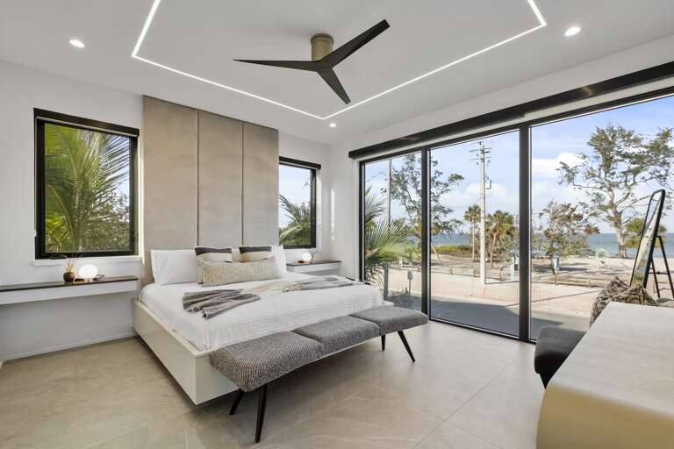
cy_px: 224
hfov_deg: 100.4
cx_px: 337
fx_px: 281
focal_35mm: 15
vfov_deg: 77.3
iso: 640
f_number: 7.1
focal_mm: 10
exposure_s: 1/30
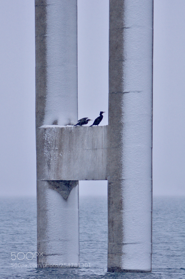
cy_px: 140
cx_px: 92
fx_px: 3131
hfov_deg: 3.4
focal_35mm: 405
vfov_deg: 5.1
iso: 640
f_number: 5.6
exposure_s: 1/500
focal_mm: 270
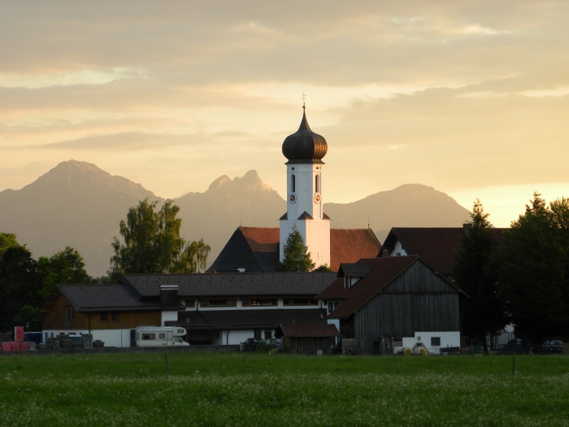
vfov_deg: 9.2
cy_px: 214
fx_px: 2663
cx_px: 284
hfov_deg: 12.2
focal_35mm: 162
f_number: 4.5
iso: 64
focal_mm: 28.8
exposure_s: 1/58.4
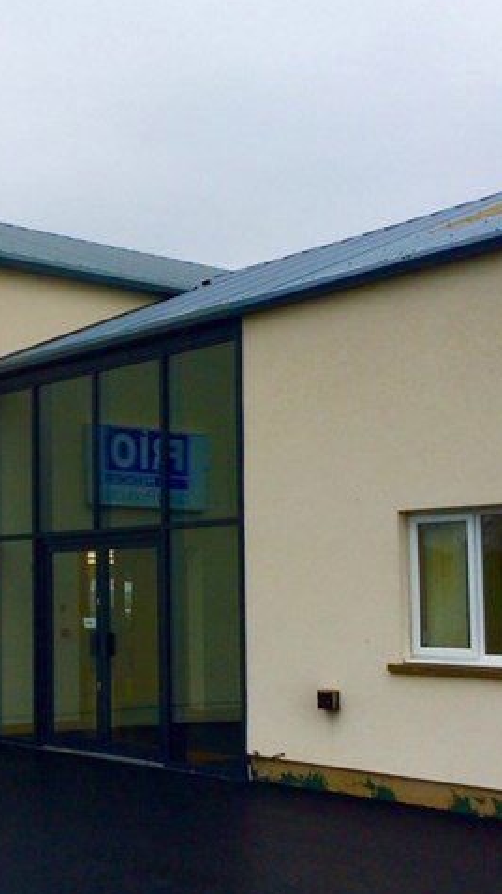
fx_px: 1255
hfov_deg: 21.9
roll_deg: +0.9
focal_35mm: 53
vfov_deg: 39.1
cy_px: 523
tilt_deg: +1.5
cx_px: 17
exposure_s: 1/1520
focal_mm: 4.15
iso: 32
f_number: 2.2
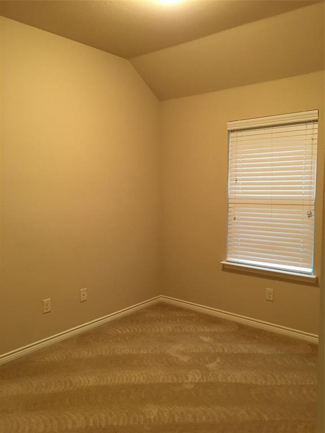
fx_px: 363
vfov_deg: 61.7
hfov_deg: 48.2
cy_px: 216
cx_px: 162
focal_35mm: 29
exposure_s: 1/10
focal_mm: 4.15
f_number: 2.2
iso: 100
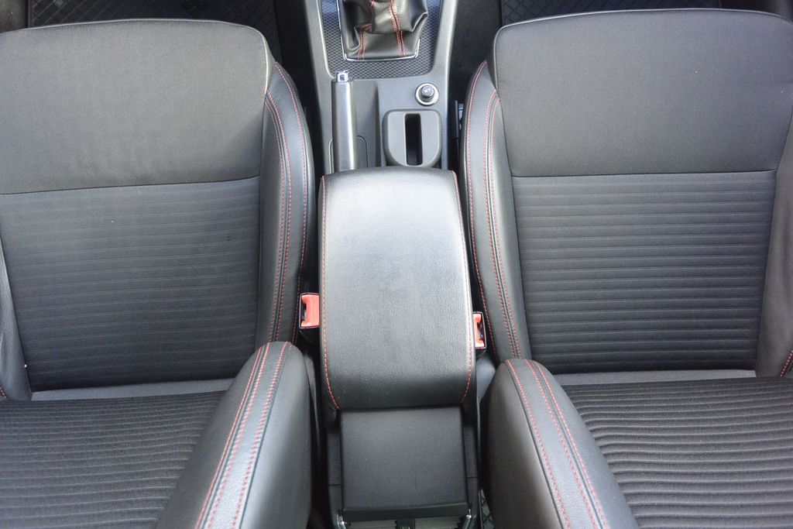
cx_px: 396
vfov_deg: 47.9
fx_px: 595
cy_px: 264
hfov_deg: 67.4
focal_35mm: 27
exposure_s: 1/60
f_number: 3.5
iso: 560
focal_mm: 10
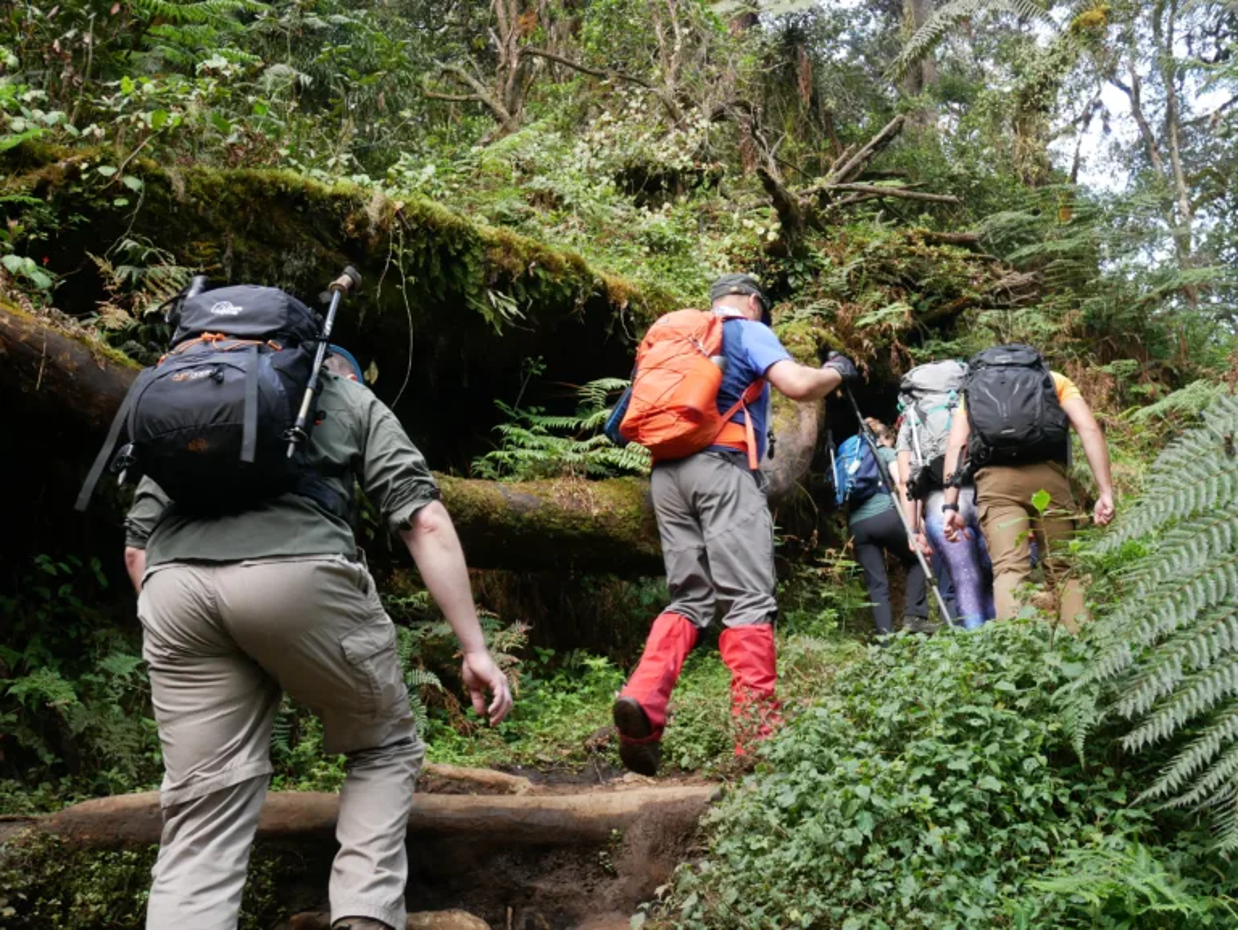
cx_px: 619
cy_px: 465
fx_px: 1288
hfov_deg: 51.3
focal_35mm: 36
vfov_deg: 39.7
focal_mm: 18
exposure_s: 1/125
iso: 800
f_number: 4.2
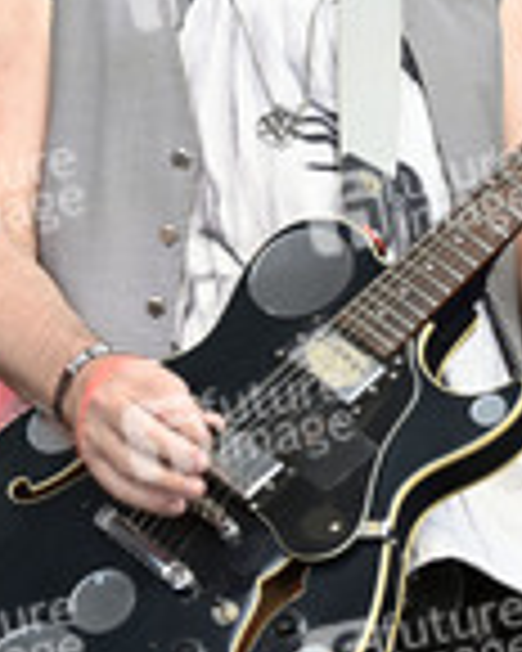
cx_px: 299
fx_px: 5504
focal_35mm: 285
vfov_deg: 6.8
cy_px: 90
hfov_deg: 5.4
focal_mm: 98
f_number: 2.8
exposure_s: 1/400
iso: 320
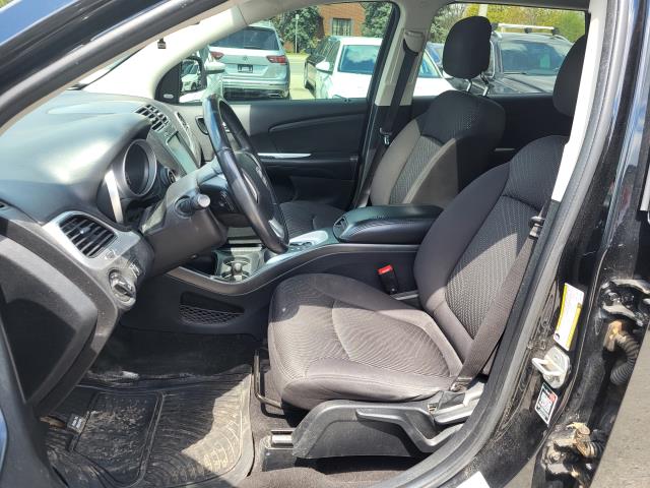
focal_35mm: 26
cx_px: 325
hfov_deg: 67.3
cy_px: 244
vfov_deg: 53.1
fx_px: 488
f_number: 1.8
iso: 40
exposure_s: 1/315
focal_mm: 5.4
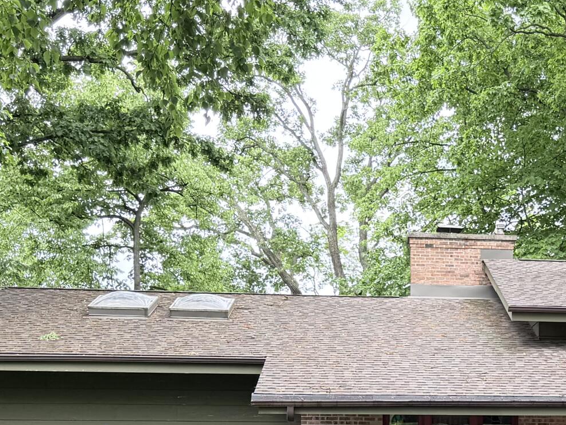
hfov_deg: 25.9
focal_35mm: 73
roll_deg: -1.2
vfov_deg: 19.5
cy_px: 435
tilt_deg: +0.7
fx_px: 1194
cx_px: 502
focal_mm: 6.76
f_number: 1.78
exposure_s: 1/247
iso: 80
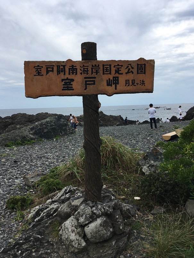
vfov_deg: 61.7
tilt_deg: -6.4
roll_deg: +2.0
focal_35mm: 29
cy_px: 129
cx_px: 97
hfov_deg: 48.2
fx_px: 217
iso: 25
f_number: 2.2
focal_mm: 4.15
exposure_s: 1/810
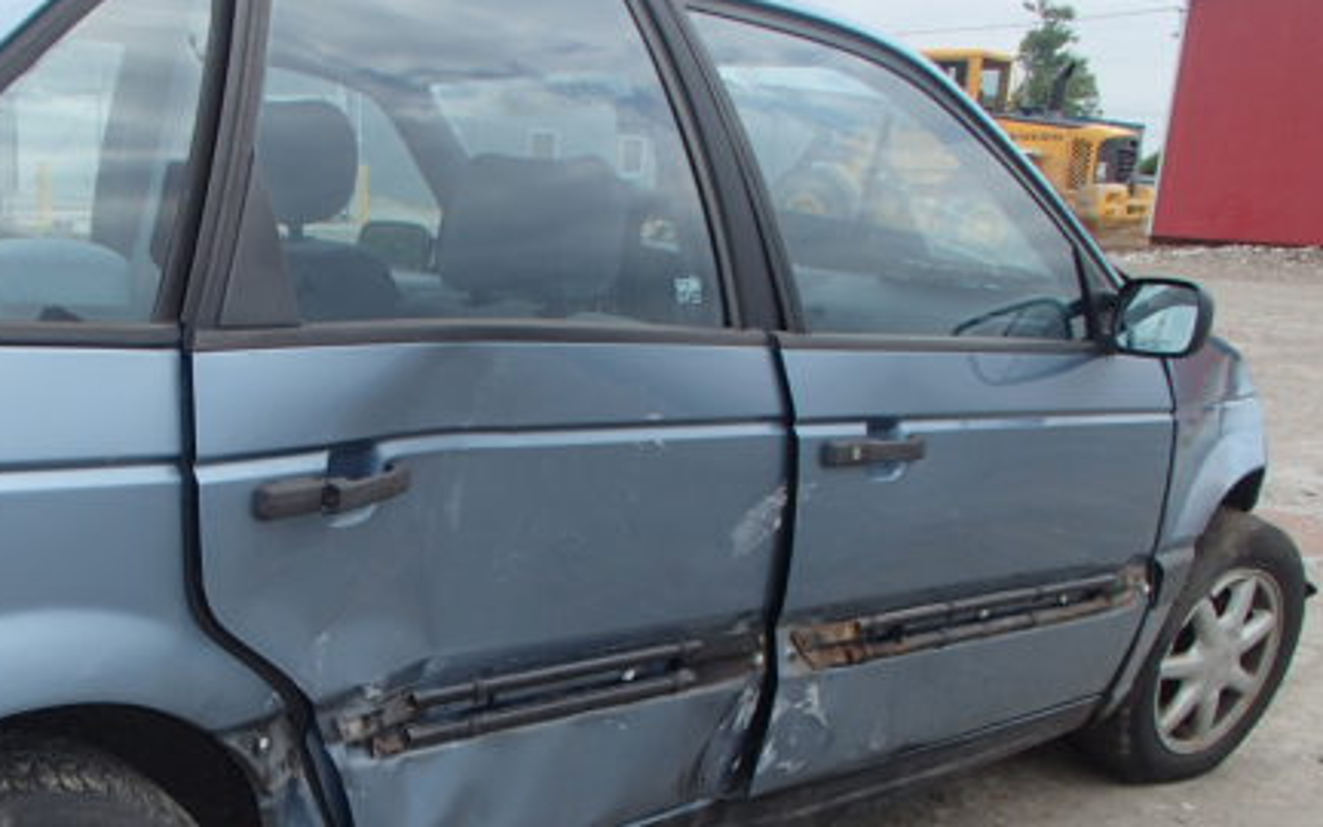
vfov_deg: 28.6
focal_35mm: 44
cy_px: 655
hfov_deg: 44.1
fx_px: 1586
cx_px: 371
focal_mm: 5
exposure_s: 1/500
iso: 100
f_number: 3.9
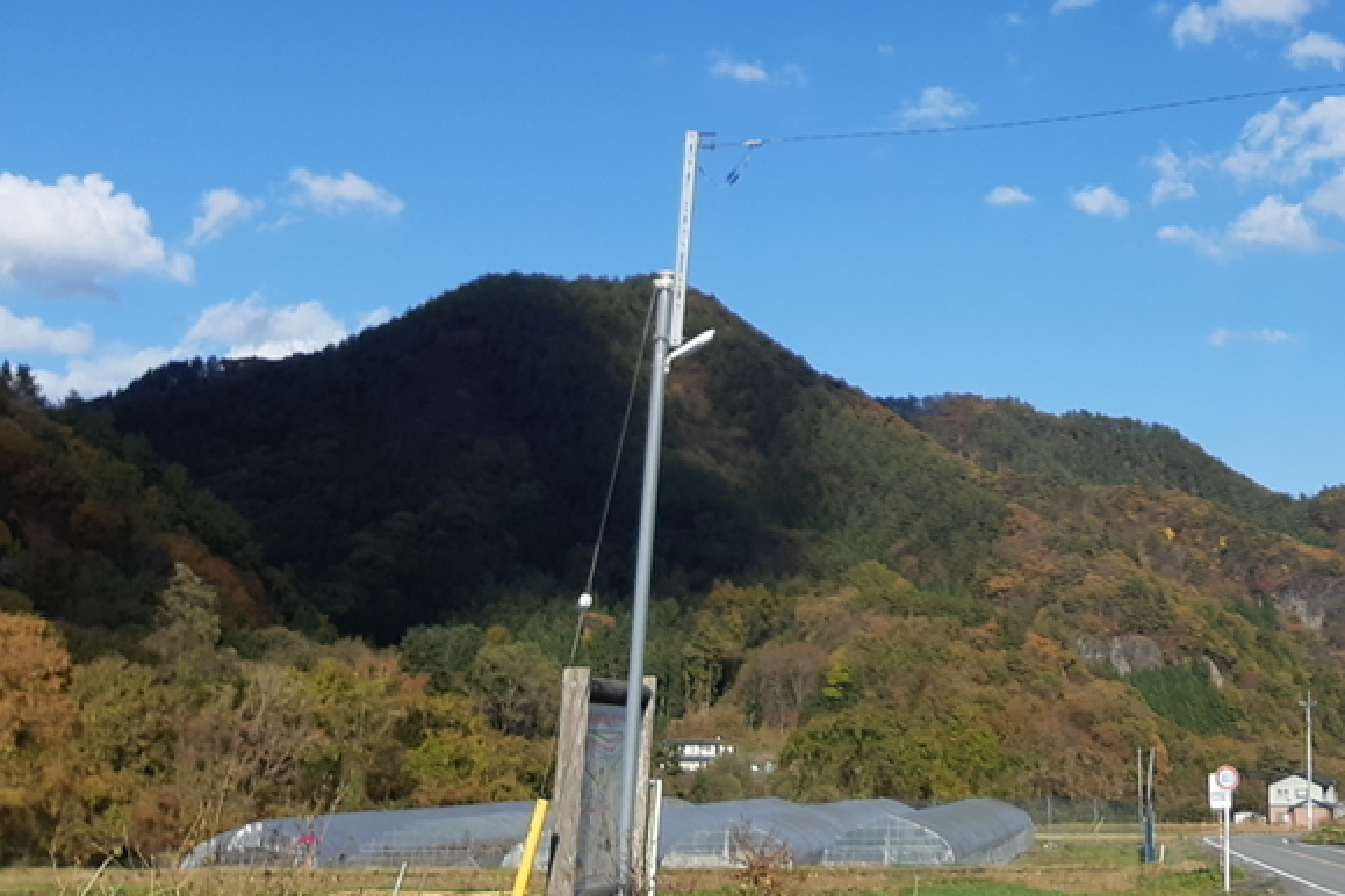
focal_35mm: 56
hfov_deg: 34.0
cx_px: 1168
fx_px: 2092
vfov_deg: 23.5
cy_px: 74
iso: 40
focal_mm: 3.93
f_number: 1.7
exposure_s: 1/2092
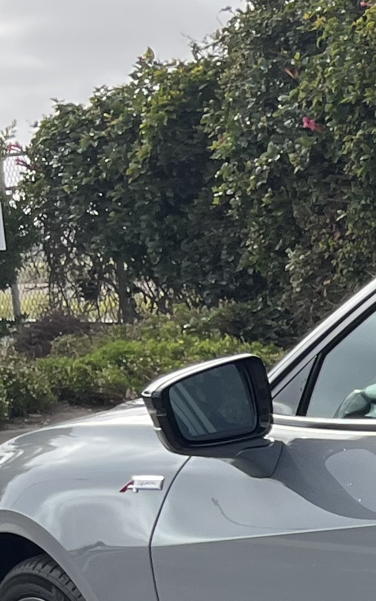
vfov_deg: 15.8
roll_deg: +1.3
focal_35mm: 127
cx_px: 1188
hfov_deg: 8.4
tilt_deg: -12.7
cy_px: 717
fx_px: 2082
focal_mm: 5.1
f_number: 1.6
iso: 50
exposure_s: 1/1086
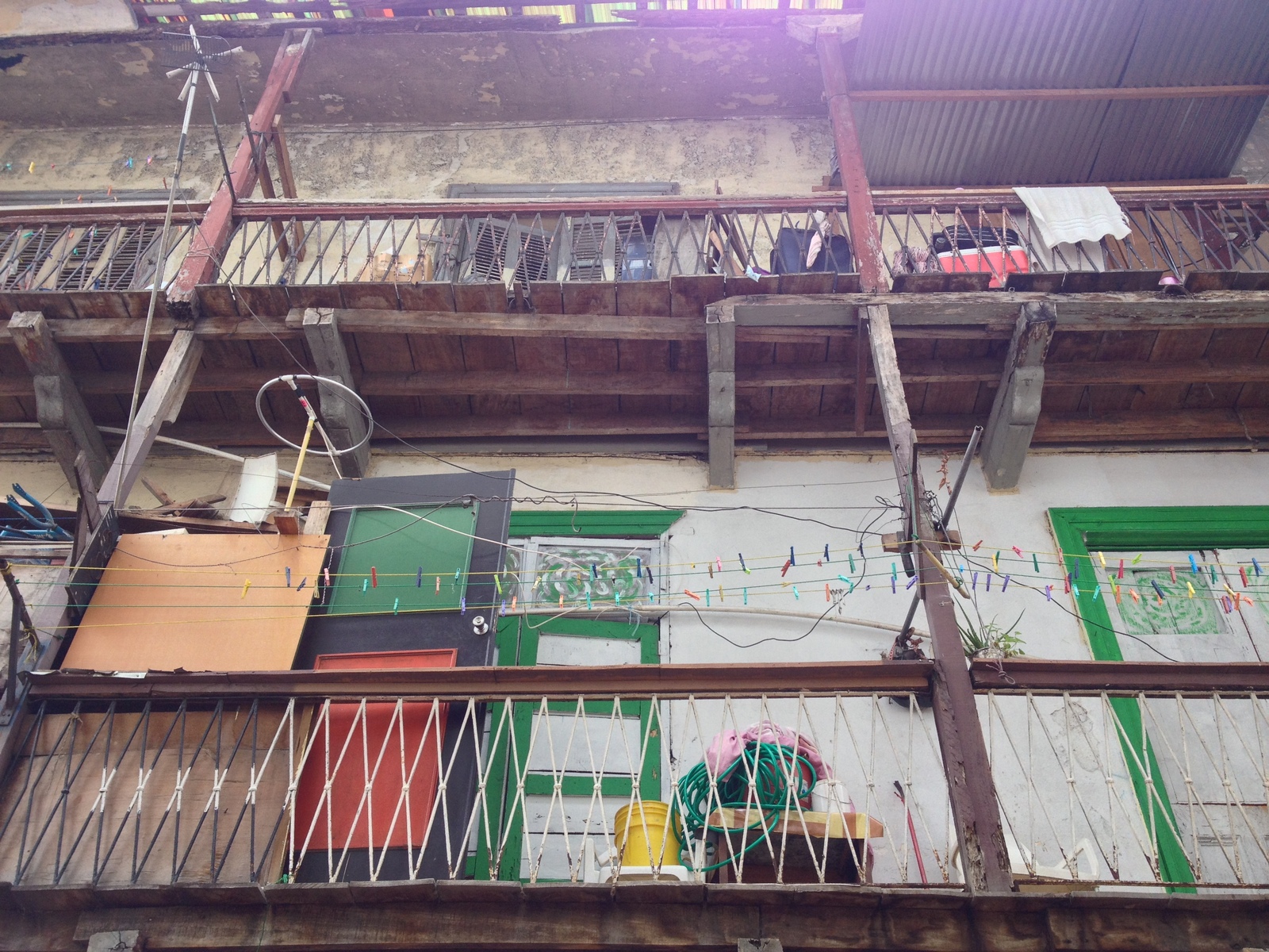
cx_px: 634
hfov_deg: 52.6
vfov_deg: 40.7
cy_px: 476
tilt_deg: +41.5
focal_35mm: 35
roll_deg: -1.7
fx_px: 1283
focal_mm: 4.28
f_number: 2.4
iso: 50
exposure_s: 1/183
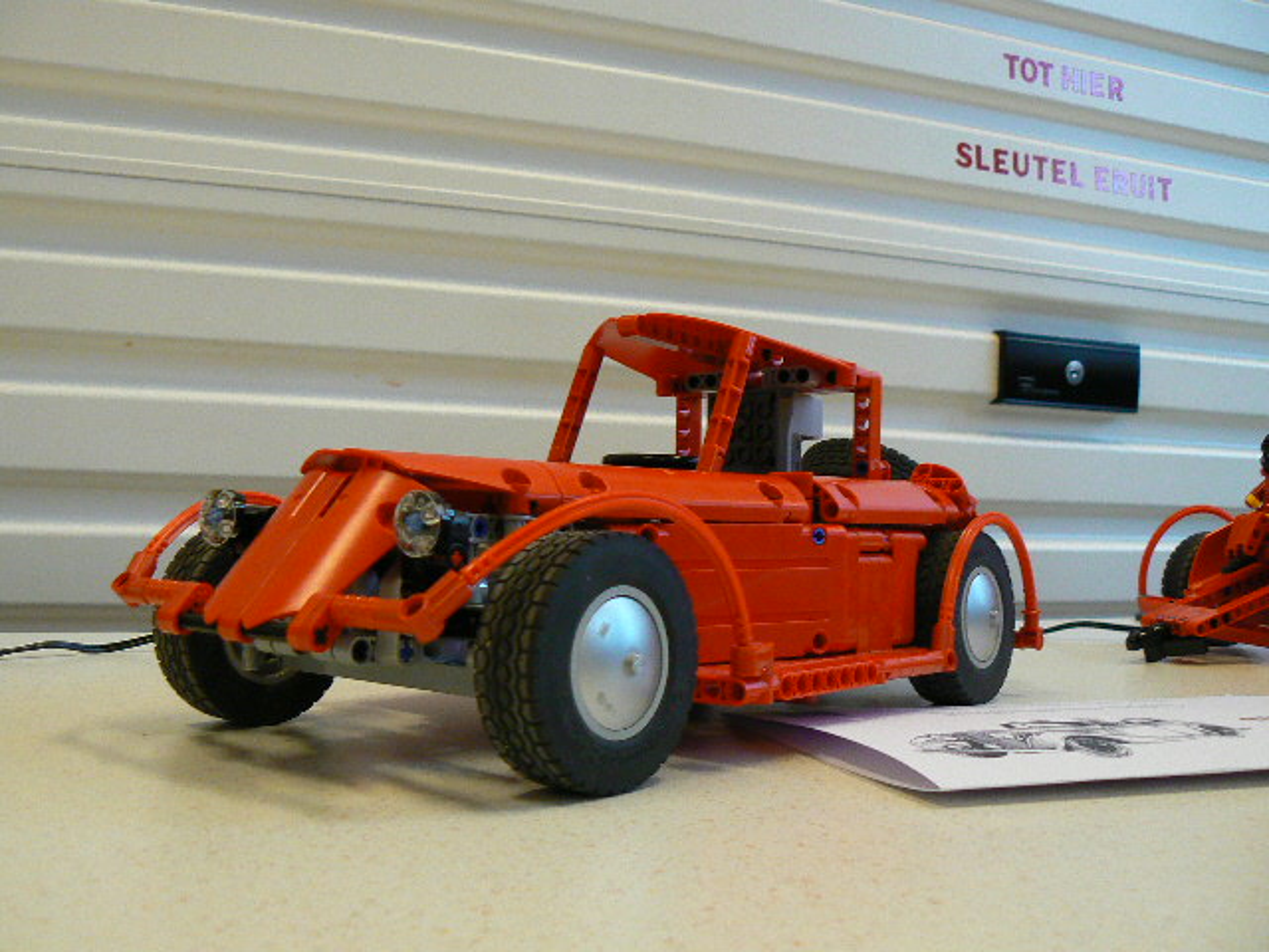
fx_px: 1320
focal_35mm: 36
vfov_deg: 39.7
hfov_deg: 51.4
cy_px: 476
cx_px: 634
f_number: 2.8
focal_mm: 6
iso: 200
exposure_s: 1/30
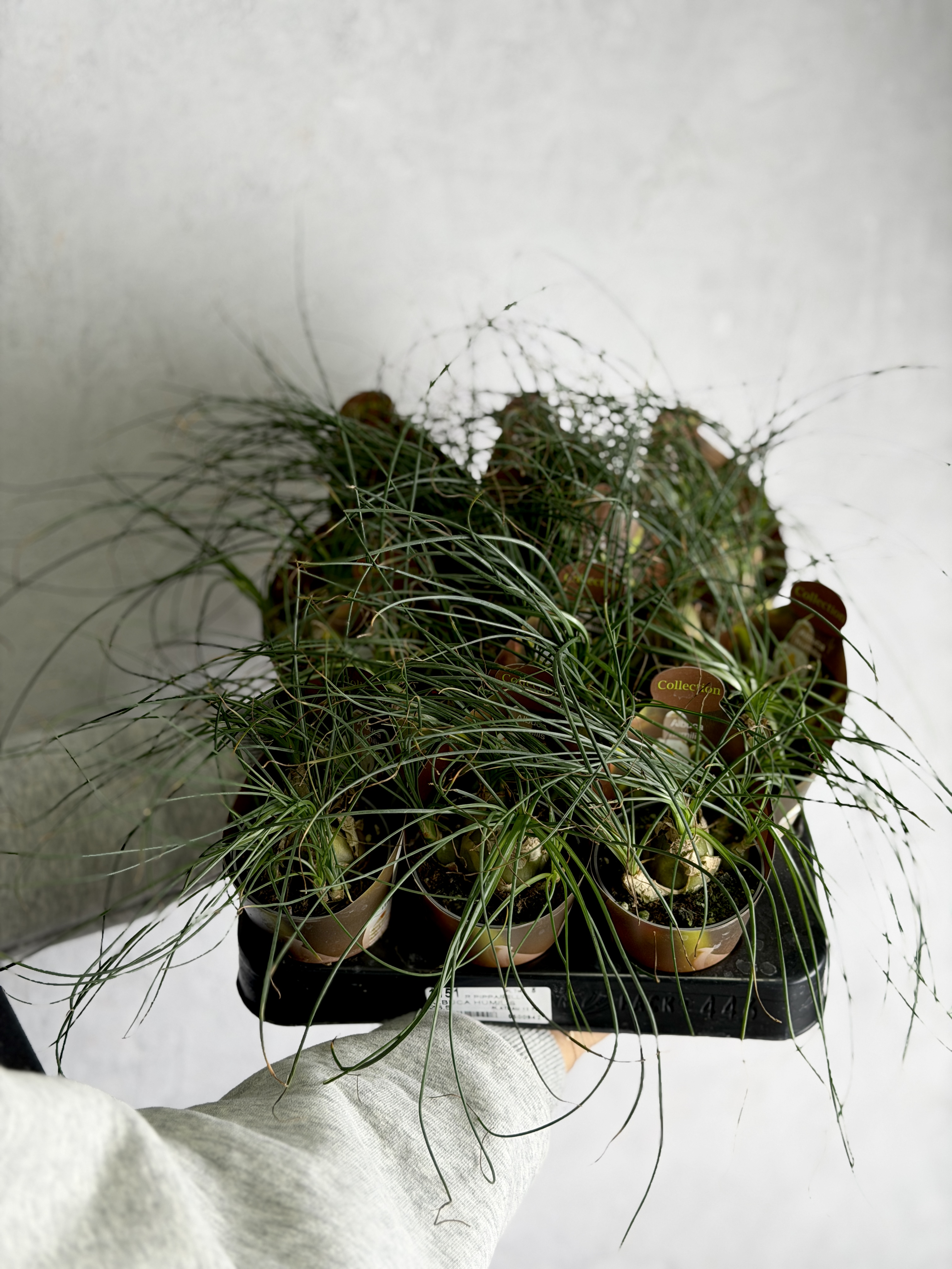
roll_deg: +1.8
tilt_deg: -13.4
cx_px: 476
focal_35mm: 48
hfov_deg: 30.3
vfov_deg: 39.7
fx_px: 1760
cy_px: 634
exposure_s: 1/192
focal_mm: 6.76
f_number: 1.78
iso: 50
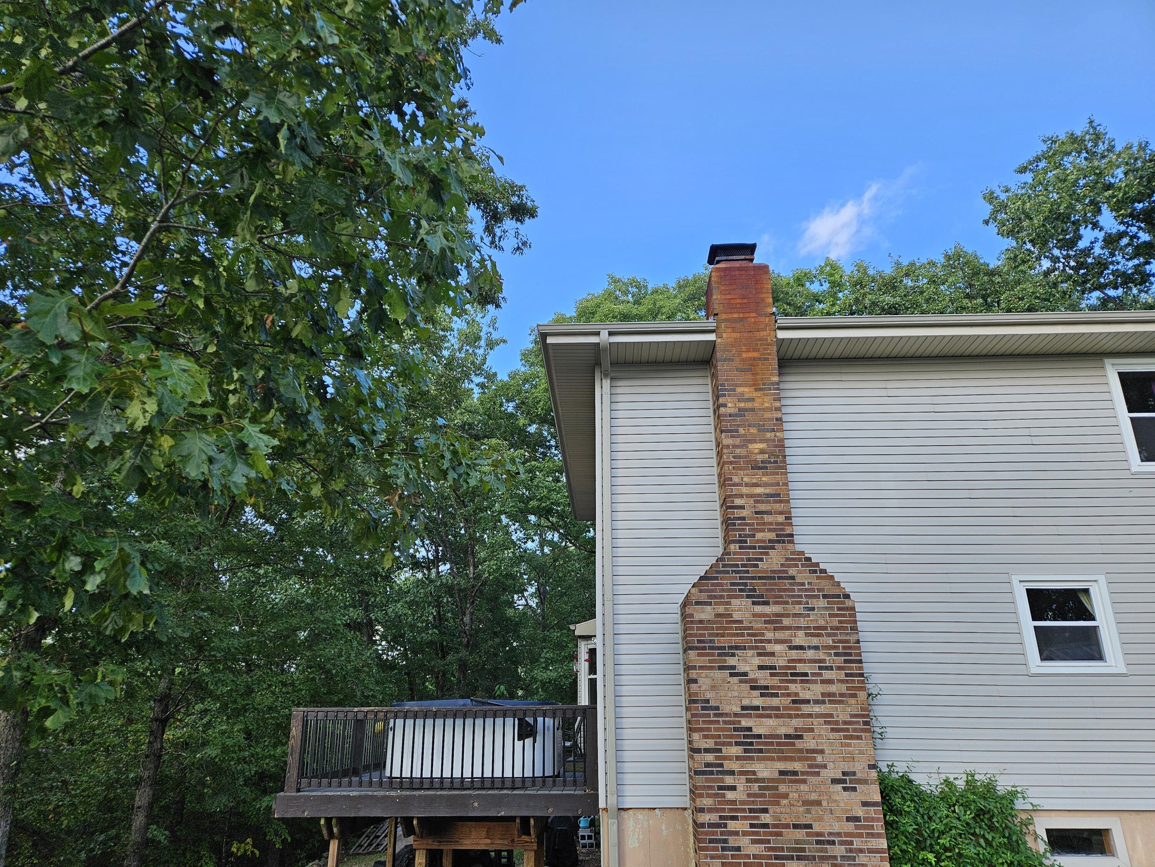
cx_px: 578
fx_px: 767
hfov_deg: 73.9
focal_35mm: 23
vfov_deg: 58.9
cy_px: 434
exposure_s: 1/406
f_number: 1.8
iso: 40
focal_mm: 5.4
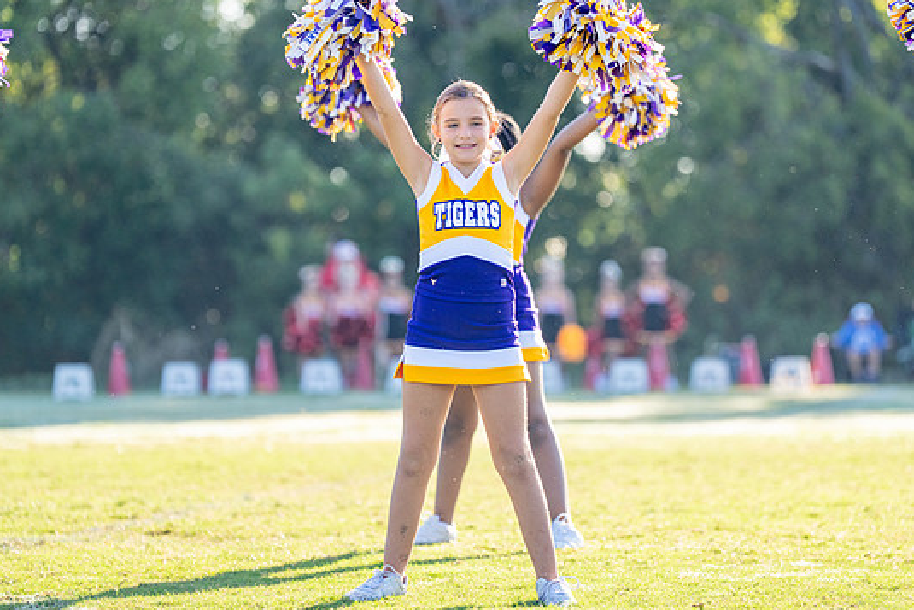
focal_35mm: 189
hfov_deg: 10.9
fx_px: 4800
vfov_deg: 7.3
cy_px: 283
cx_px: 462
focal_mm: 153
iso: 400
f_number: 2.8
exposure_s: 1/2000
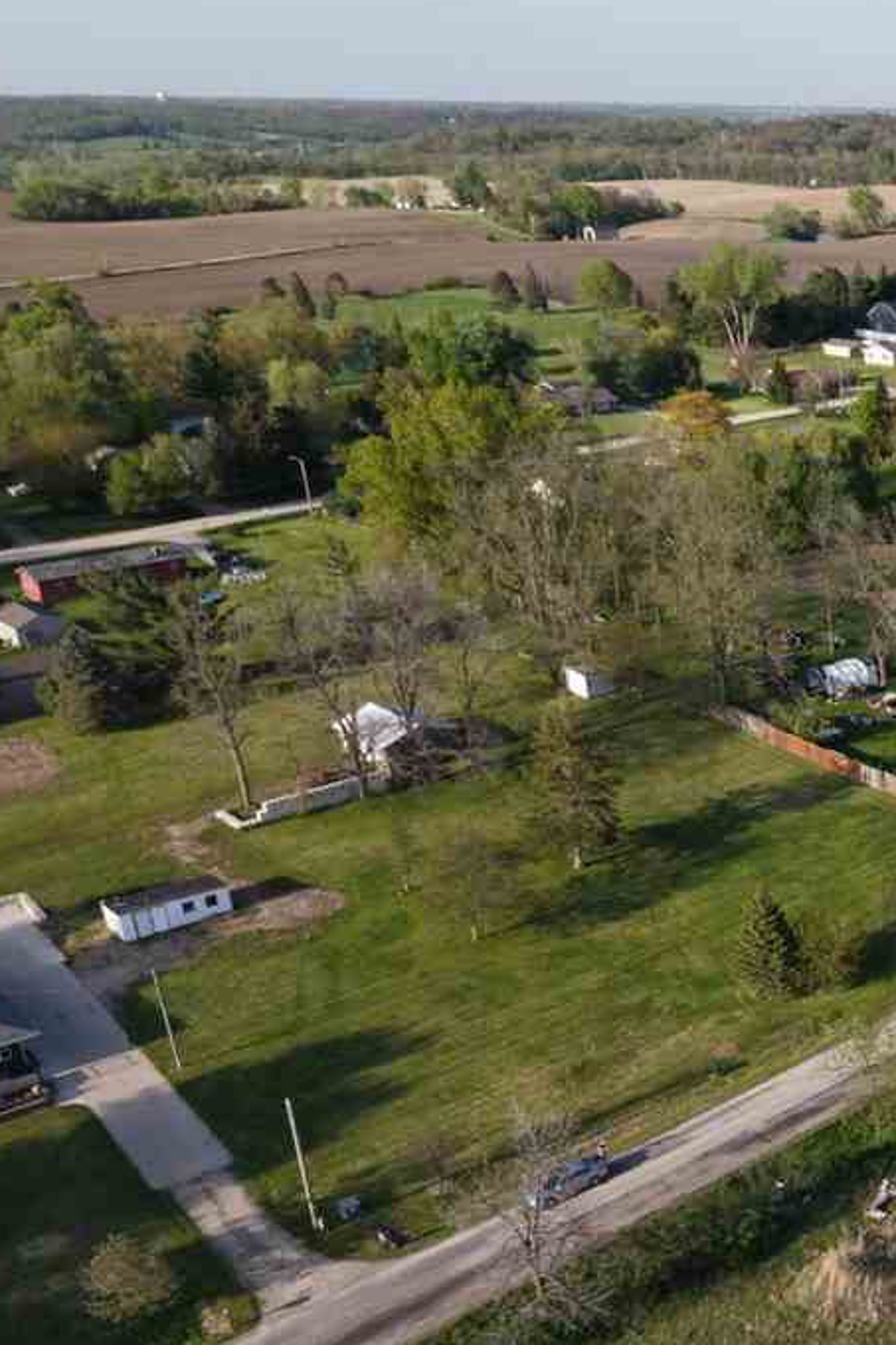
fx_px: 1755
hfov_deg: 24.7
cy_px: 908
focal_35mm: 47
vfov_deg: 41.3
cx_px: 1183
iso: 160
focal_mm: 8.67
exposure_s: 1/320
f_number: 1.8
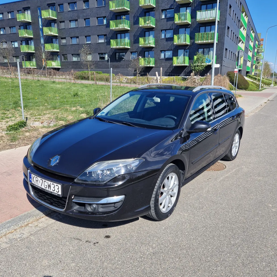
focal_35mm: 28
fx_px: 253
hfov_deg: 57.3
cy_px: 149
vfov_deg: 57.2
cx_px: 140
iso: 50
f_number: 1.8
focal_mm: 5.4
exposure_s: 1/1340
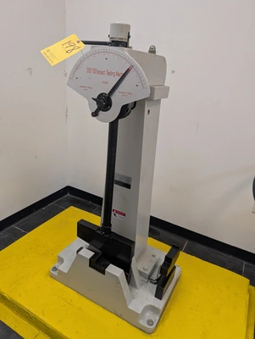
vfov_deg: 71.5
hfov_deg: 56.9
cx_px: 128
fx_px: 235
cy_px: 170
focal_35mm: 24
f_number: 1.68
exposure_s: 1/120
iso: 110
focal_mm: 6.9
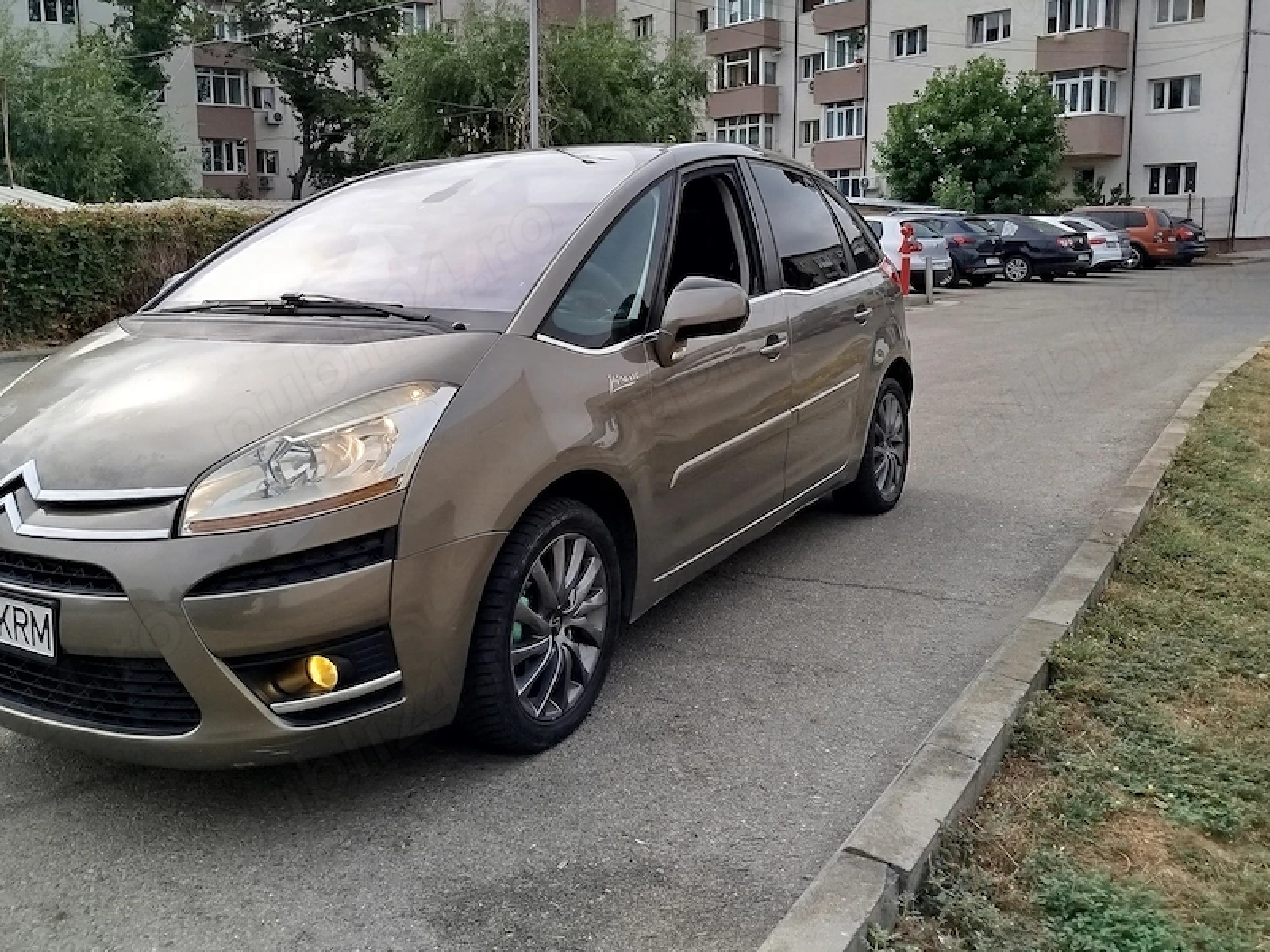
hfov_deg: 59.8
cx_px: 568
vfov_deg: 46.4
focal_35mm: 30
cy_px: 360
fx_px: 1101
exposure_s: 1/1347
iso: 50
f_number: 1.7
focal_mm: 5.31
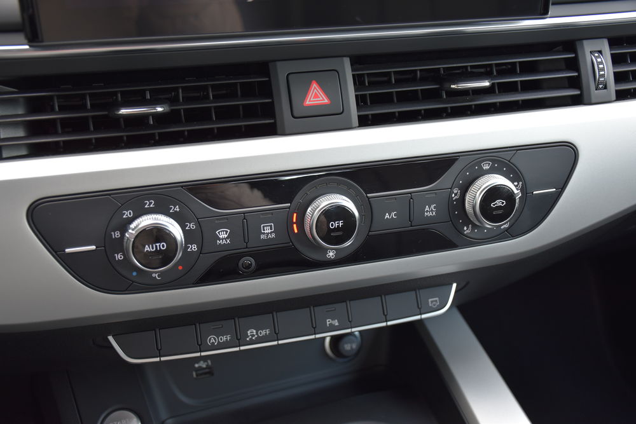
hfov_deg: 47.9
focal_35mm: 40
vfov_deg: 33.0
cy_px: 212
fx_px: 716
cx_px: 318
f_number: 4
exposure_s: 1/60
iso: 400
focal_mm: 27
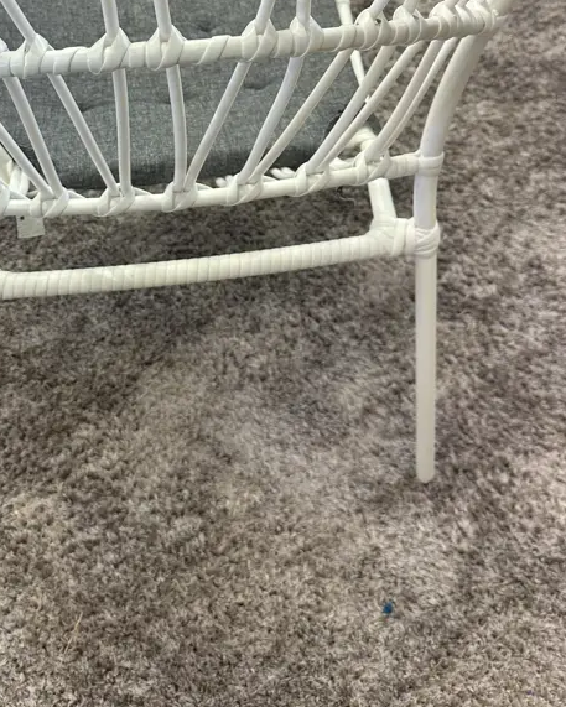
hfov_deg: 35.4
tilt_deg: -43.1
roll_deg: +0.0
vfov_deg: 42.1
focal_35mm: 42
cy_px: 156
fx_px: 879
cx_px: 201
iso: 160
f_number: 1.78
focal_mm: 6.86
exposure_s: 1/100
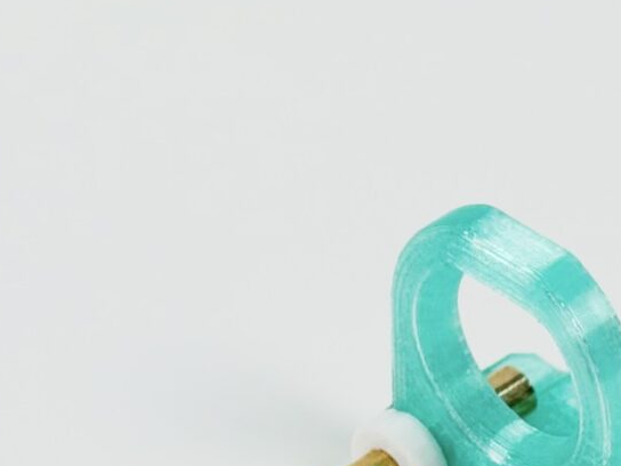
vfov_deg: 6.6
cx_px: 513
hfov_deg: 8.7
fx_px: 4054
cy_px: 427
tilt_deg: -38.7
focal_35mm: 226
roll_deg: -0.8
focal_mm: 6.76
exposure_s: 1/631
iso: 64
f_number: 1.78
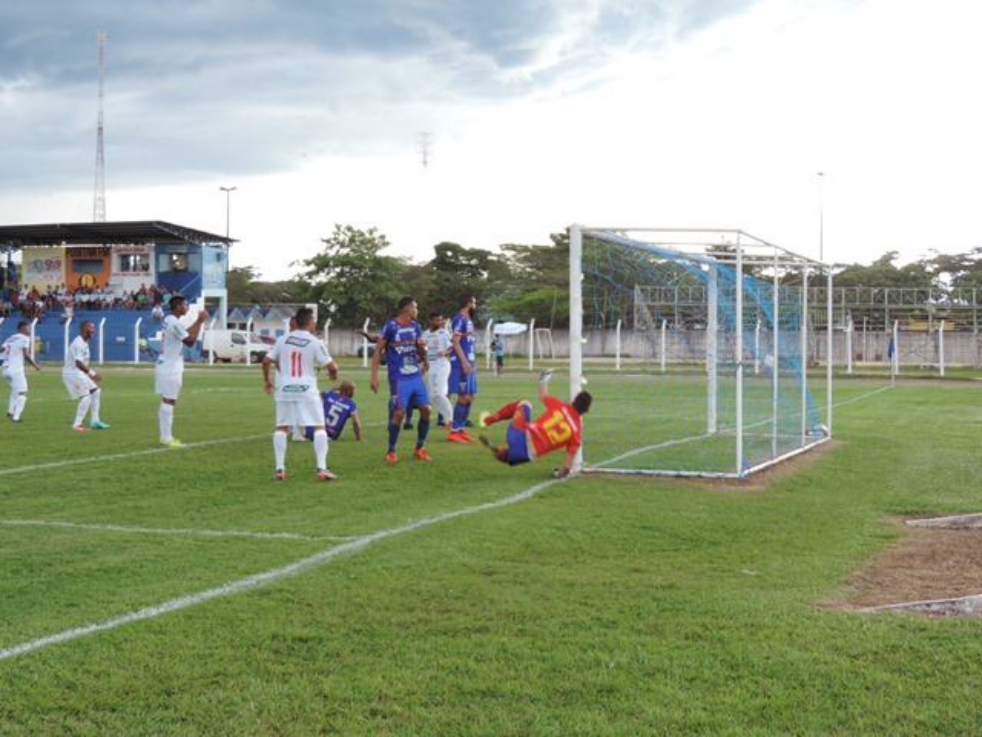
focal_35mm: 60
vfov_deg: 24.4
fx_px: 1702
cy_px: 368
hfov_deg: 32.2
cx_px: 491
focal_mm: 10.7
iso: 80
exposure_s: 1/100
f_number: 3.7
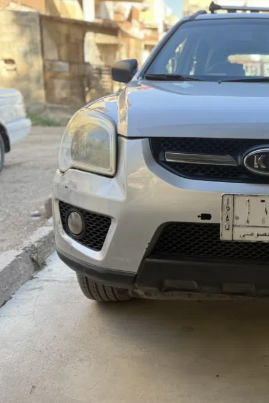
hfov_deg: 31.9
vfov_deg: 49.4
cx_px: 261
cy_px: 175
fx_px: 437
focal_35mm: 39
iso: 125
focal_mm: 6.76
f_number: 1.78
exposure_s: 1/243
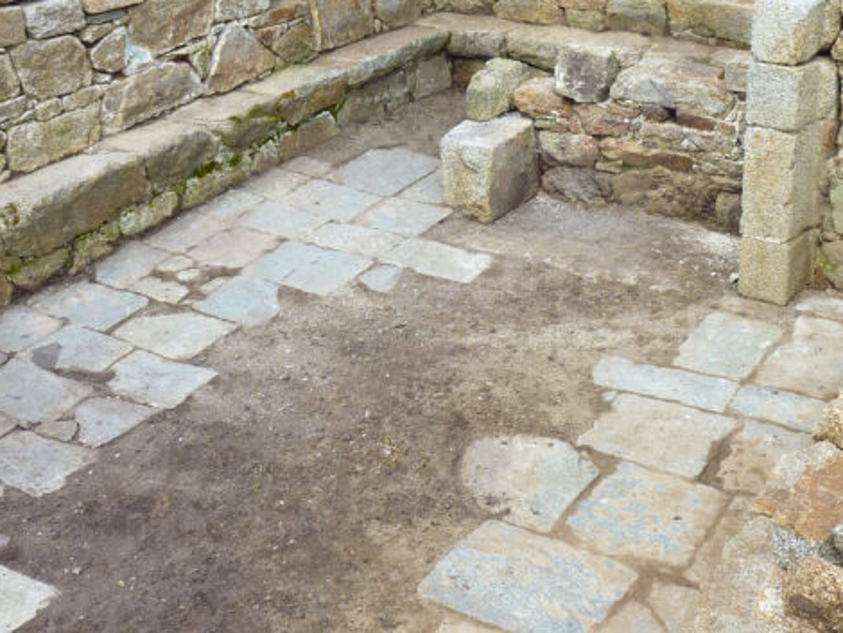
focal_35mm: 49
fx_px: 1194
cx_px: 407
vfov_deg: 29.3
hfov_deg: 38.9
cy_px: 161
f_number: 4
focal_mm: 5
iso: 80
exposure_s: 1/320
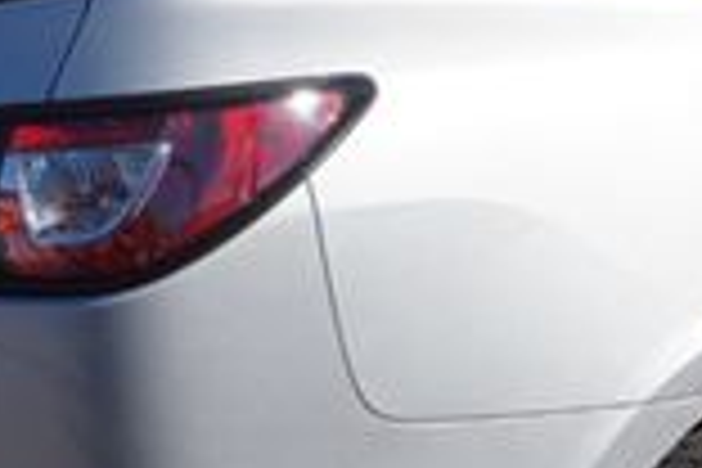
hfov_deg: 15.8
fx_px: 2516
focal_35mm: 129
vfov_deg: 10.6
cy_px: 328
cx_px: 544
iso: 100
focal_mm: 21
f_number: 11
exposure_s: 1/250
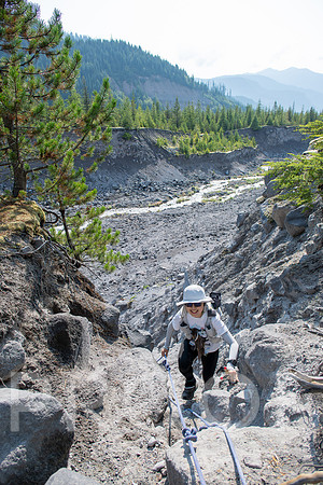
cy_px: 242
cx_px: 162
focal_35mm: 24
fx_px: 323
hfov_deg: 53.1
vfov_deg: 73.7
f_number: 5
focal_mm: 16
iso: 200
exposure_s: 1/1000
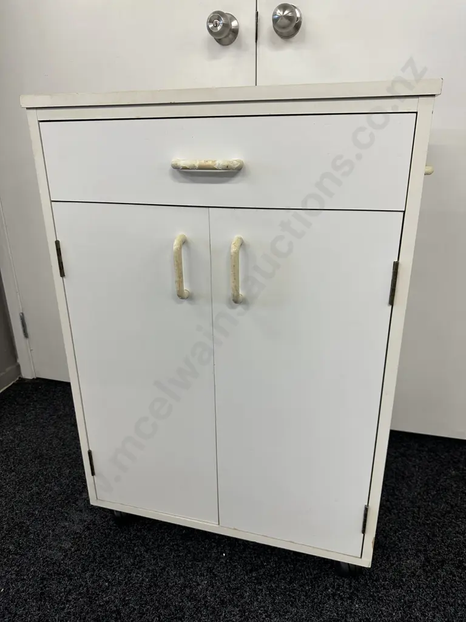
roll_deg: +1.6
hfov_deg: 56.8
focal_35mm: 24
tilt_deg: -21.6
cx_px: 233
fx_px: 431
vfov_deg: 71.6
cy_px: 311
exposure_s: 1/100
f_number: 1.78
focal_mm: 6.86
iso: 100
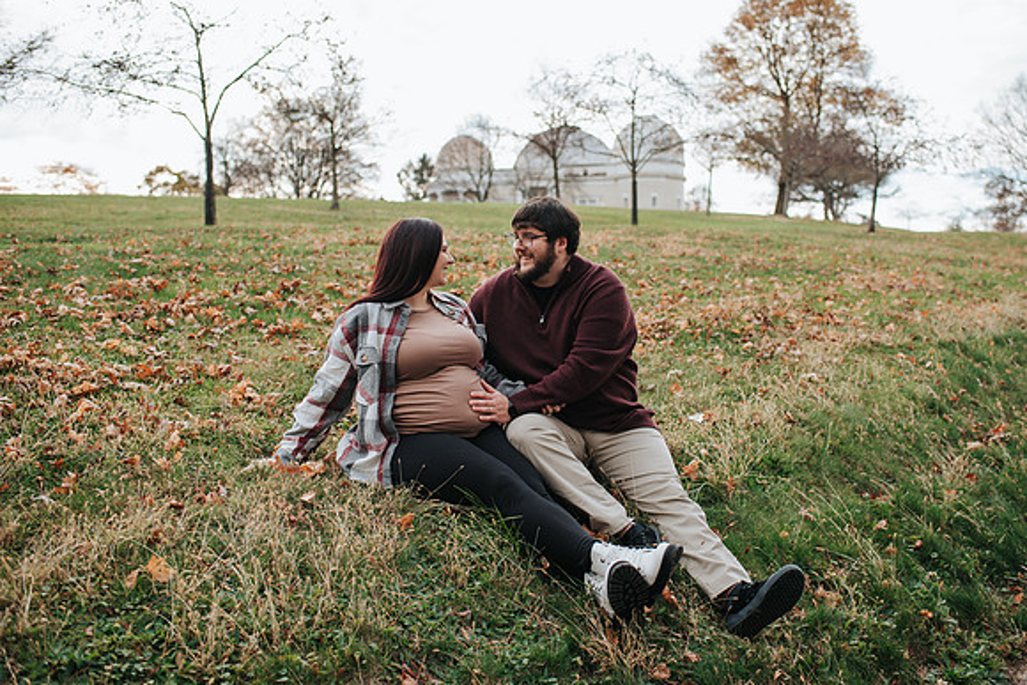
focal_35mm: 36
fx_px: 1041
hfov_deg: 52.5
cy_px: 328
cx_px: 535
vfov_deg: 36.4
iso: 100
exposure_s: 1/320
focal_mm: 35
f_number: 2.8
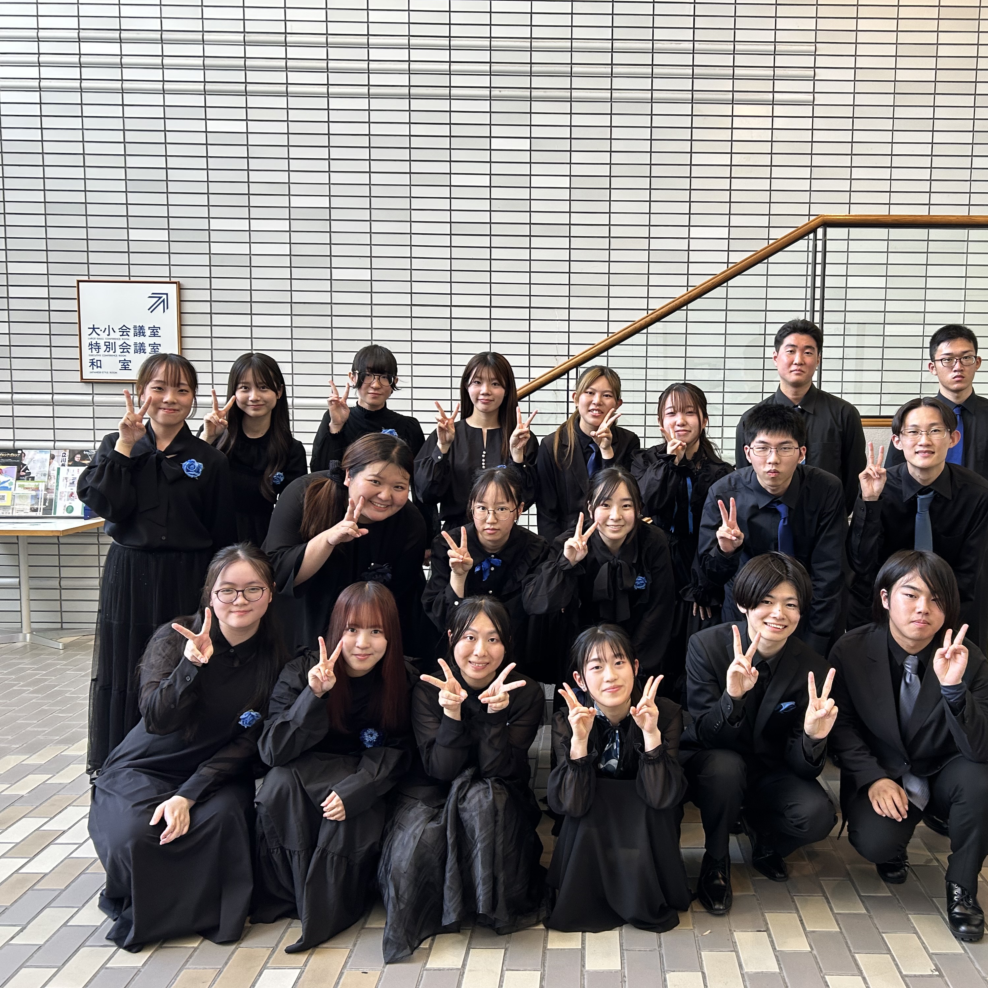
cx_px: 608
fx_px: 1001
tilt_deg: -5.5
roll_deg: -0.9
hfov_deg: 52.1
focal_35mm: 31
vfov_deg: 52.5
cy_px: 499
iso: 100
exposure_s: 1/60
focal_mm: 5.7
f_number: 1.5
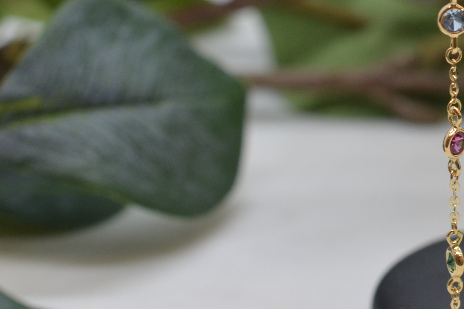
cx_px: 566
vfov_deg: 8.4
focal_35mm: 163
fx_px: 2101
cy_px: 71
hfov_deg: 12.3
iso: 250
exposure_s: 1/60
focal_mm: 40
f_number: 8
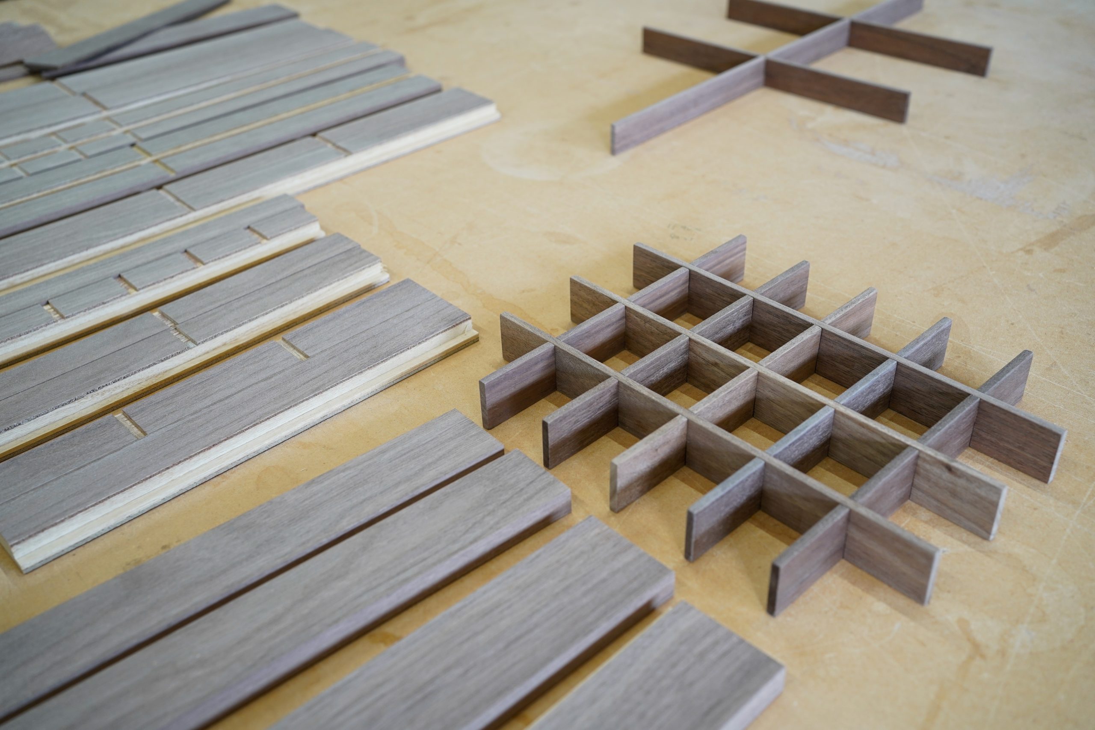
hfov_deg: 54.4
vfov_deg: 37.9
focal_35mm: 35
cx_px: 548
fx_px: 1065
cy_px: 365
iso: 500
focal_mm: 35
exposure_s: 1/40
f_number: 5
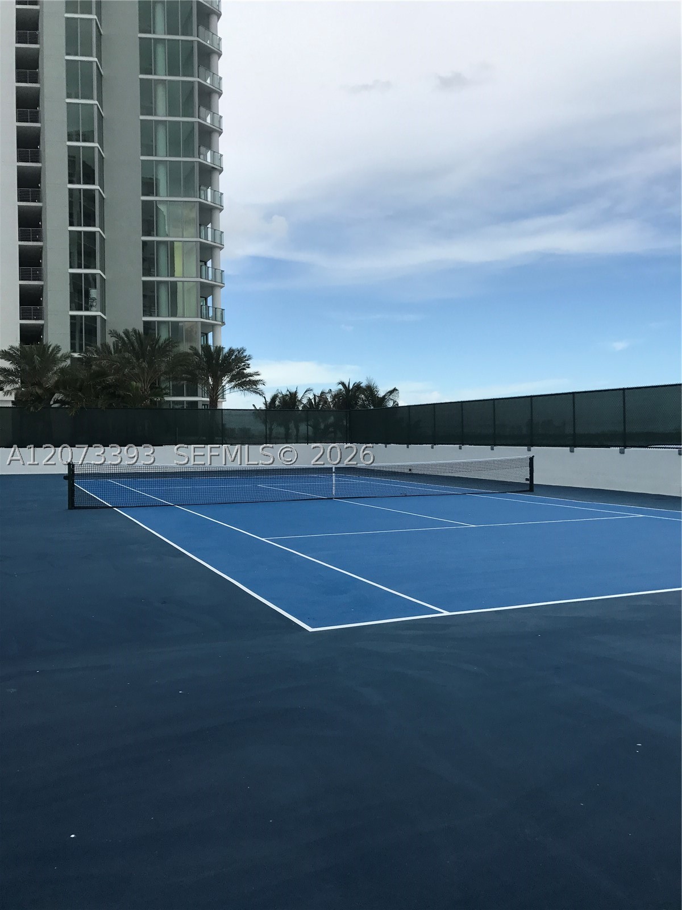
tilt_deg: -0.5
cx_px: 341
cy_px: 455
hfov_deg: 49.7
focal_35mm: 28
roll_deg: -0.5
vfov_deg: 63.4
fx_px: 736
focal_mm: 3.99
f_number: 1.8
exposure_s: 1/2591
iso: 20
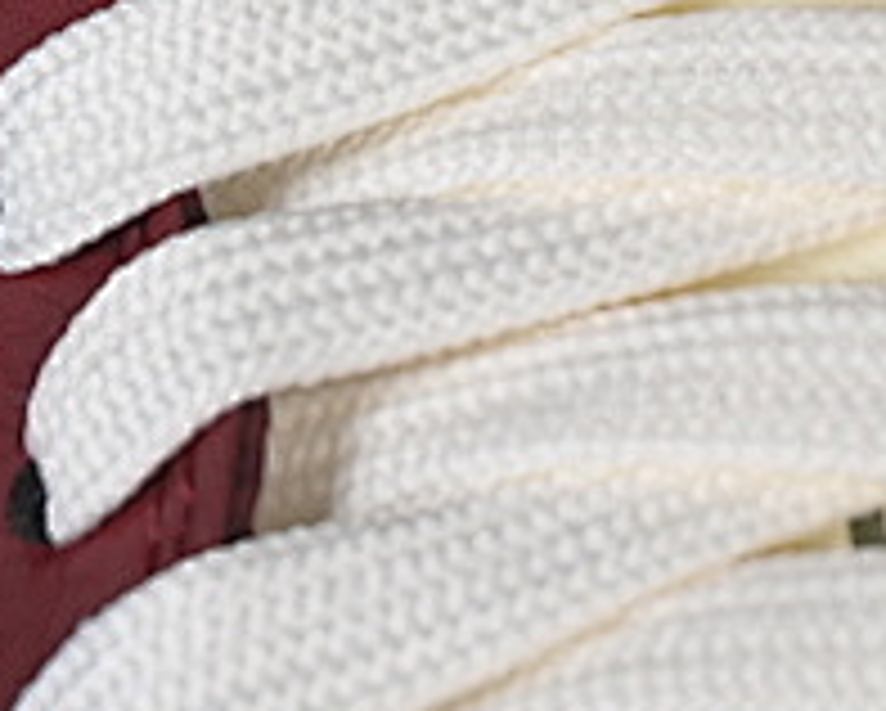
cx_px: 418
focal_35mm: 386
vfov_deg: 4.0
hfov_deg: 5.0
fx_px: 10132
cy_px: -878
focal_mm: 50
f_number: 7.1
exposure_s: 1/80
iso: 160
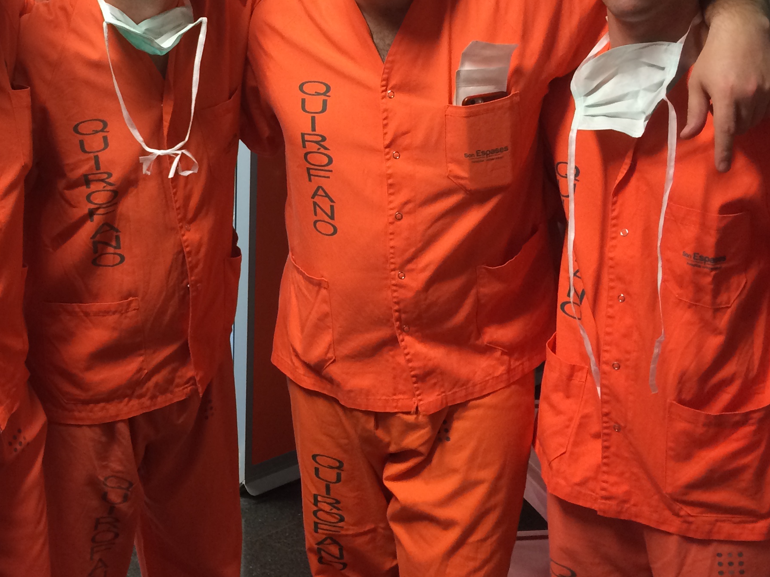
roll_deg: -1.2
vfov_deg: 27.1
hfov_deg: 35.4
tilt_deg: -9.7
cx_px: 199
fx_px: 1179
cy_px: 140
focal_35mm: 53
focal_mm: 4.15
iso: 160
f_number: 2.2
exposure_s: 1/33
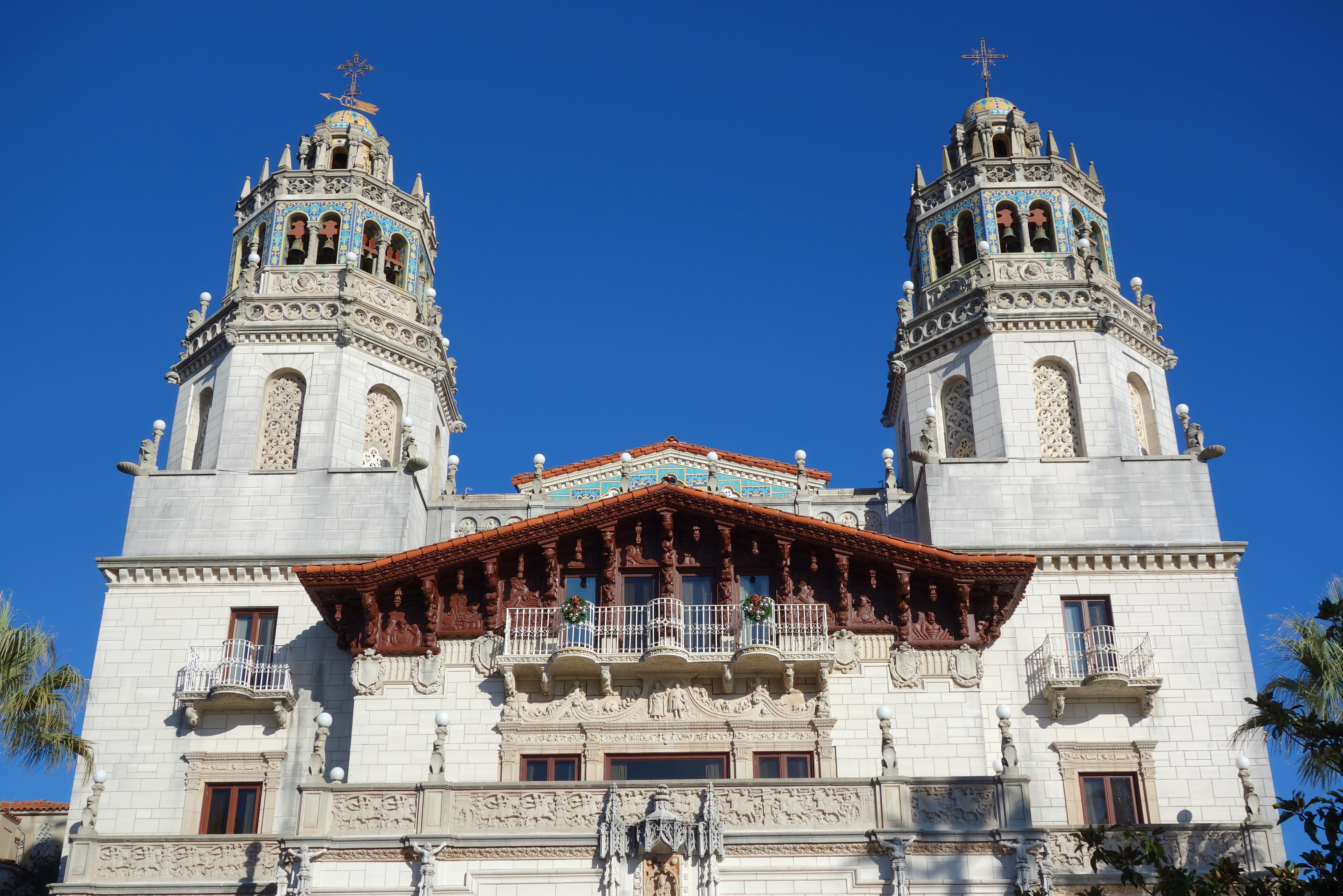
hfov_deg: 45.4
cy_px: 448
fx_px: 1604
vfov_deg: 31.2
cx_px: 672
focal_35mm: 43
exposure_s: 1/800
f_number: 6.3
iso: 125
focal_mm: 16.01
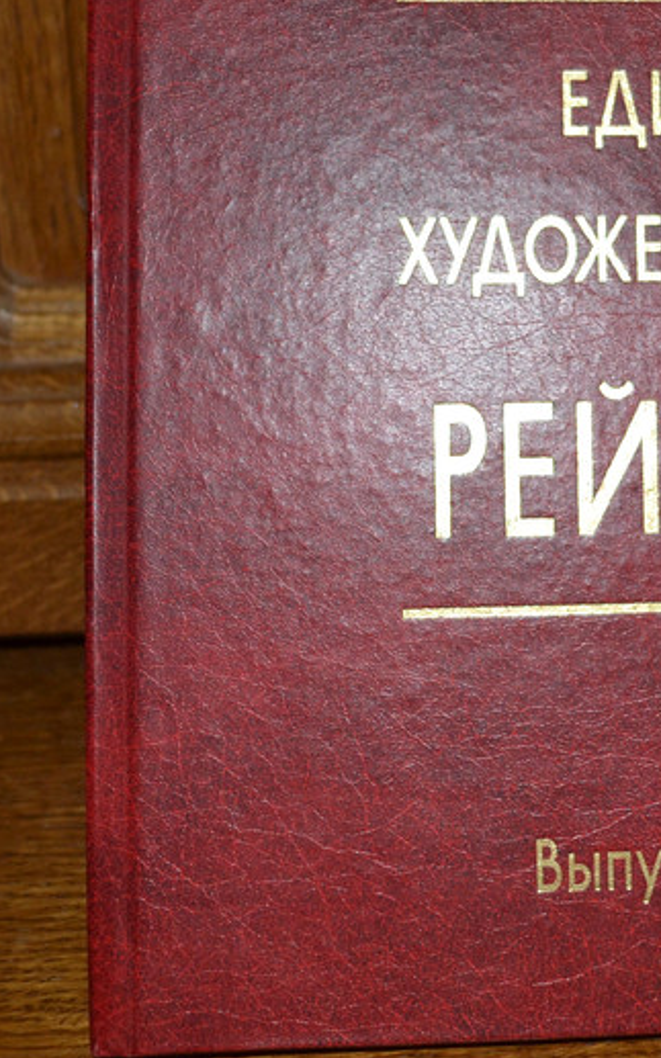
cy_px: 244
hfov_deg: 17.9
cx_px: 667
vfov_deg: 28.5
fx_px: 2047
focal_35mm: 71
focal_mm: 20
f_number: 3.8
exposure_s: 1/60
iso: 360
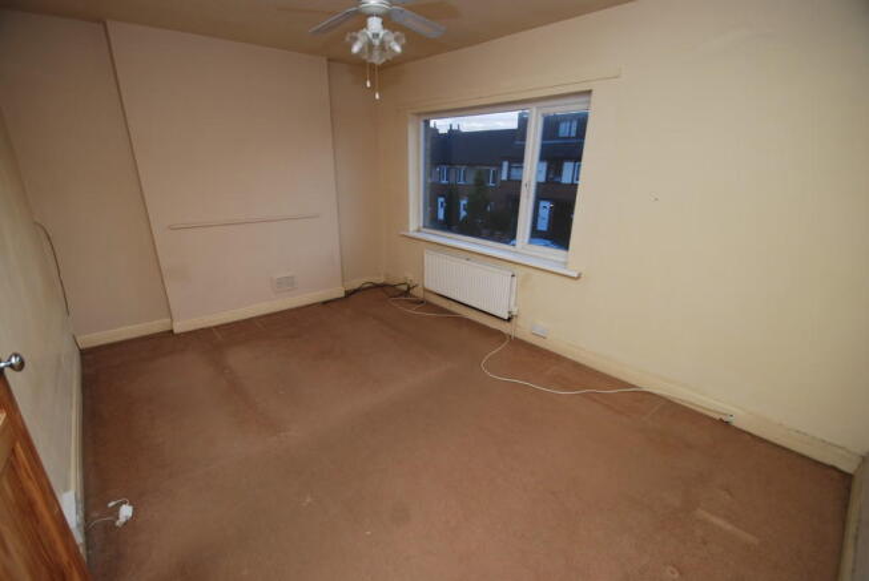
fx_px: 362
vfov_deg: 77.5
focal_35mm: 15
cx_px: 434
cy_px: 290
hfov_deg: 100.3
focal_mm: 10
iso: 200
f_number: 4.5
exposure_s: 1/100
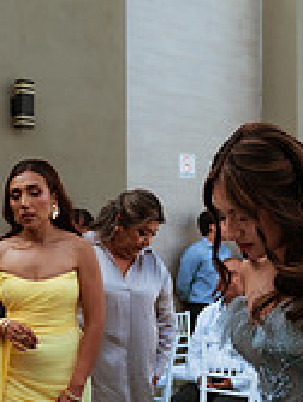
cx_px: 70
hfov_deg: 18.4
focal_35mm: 80
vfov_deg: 24.1
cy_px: 292
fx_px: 930
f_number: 2.8
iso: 100
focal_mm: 24
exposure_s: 1/800
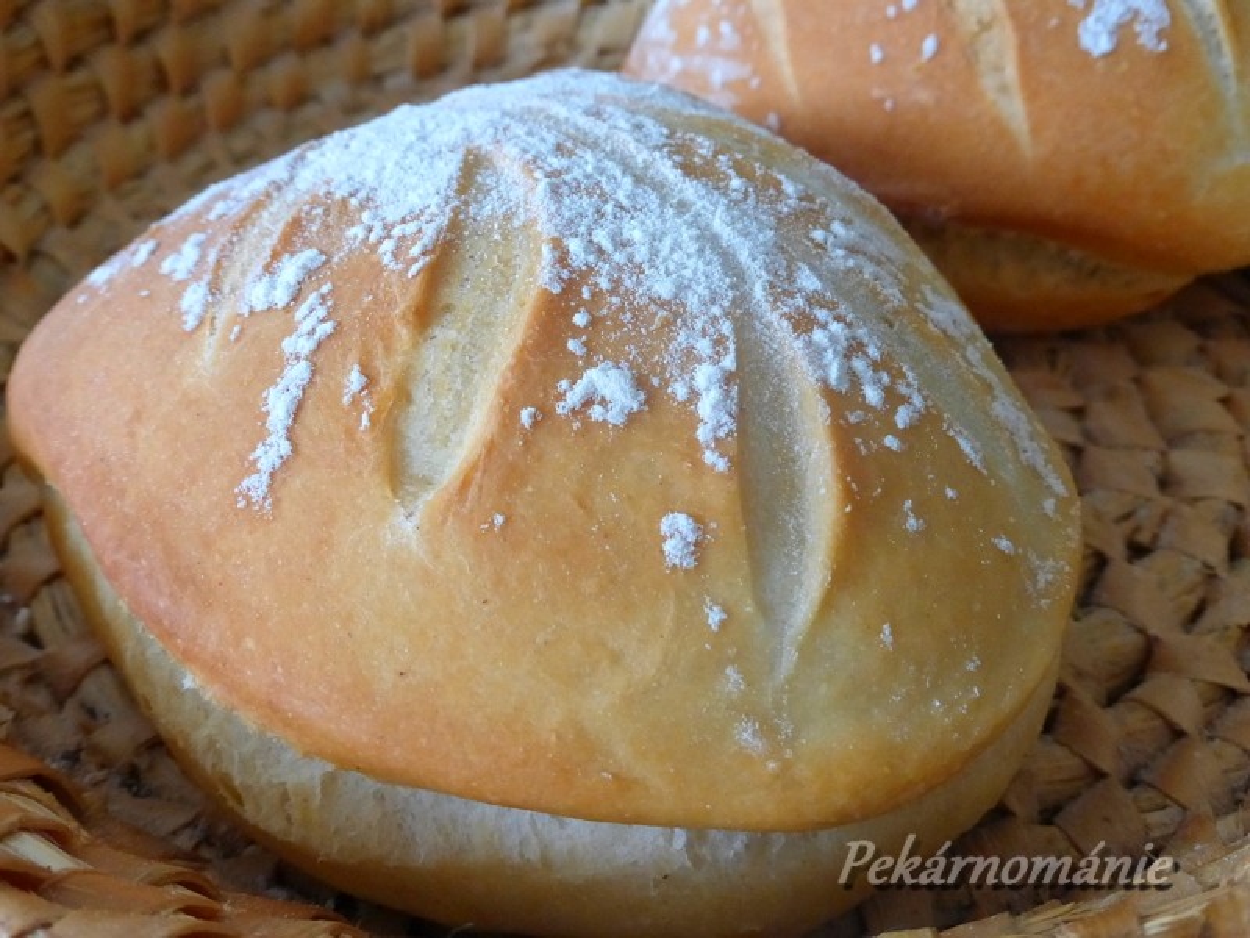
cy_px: 469
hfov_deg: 43.9
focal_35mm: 43
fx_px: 1553
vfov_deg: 33.6
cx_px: 625
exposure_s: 1/60
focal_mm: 7.4
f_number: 3.9
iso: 320
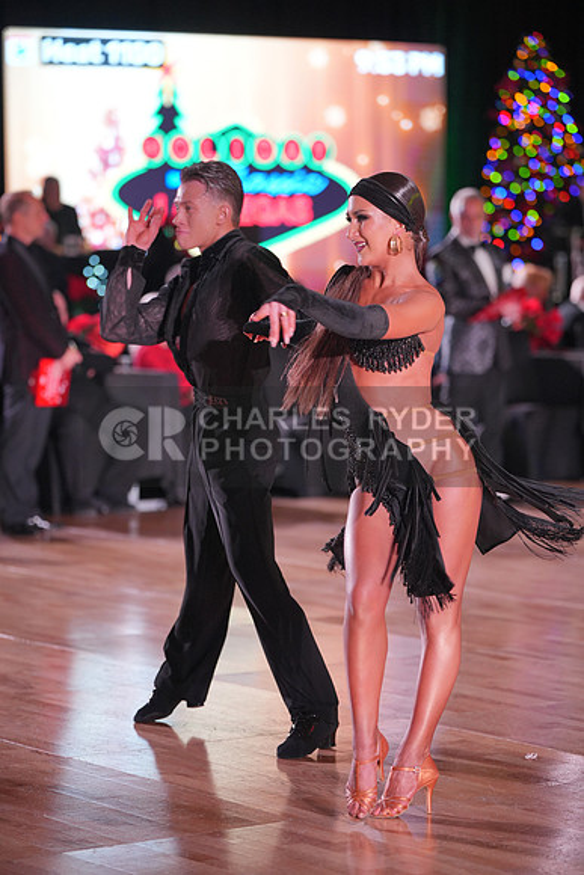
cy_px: 438
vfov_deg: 16.5
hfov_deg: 11.1
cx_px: 292
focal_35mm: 124
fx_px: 3015
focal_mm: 124
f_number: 2.8
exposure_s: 1/400
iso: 1250
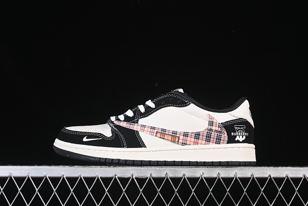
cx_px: 154
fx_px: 641
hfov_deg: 27.0
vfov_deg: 18.2
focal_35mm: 75
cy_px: 103
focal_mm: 50
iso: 160
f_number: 7.1
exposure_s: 1/60
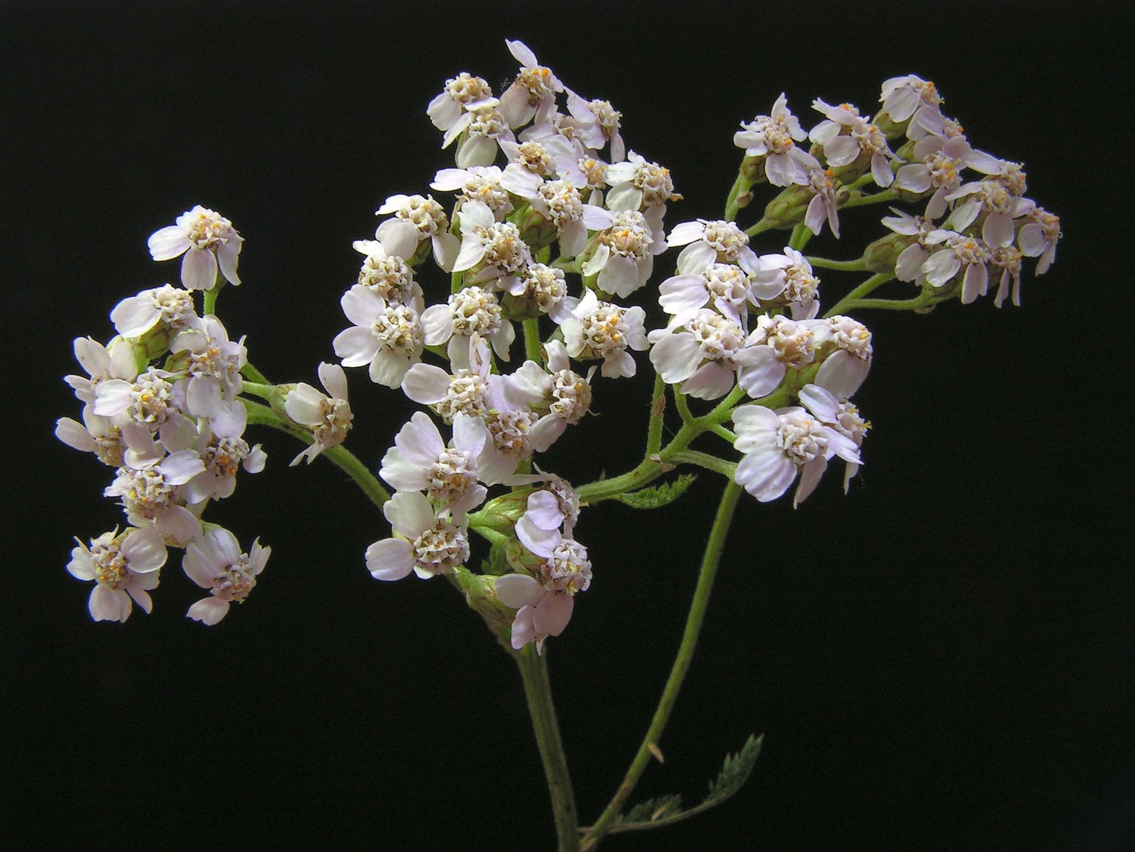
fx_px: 1246
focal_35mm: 38
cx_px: 568
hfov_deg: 49.0
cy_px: 426
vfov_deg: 37.7
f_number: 8
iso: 100
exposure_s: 1/6
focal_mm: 6.4
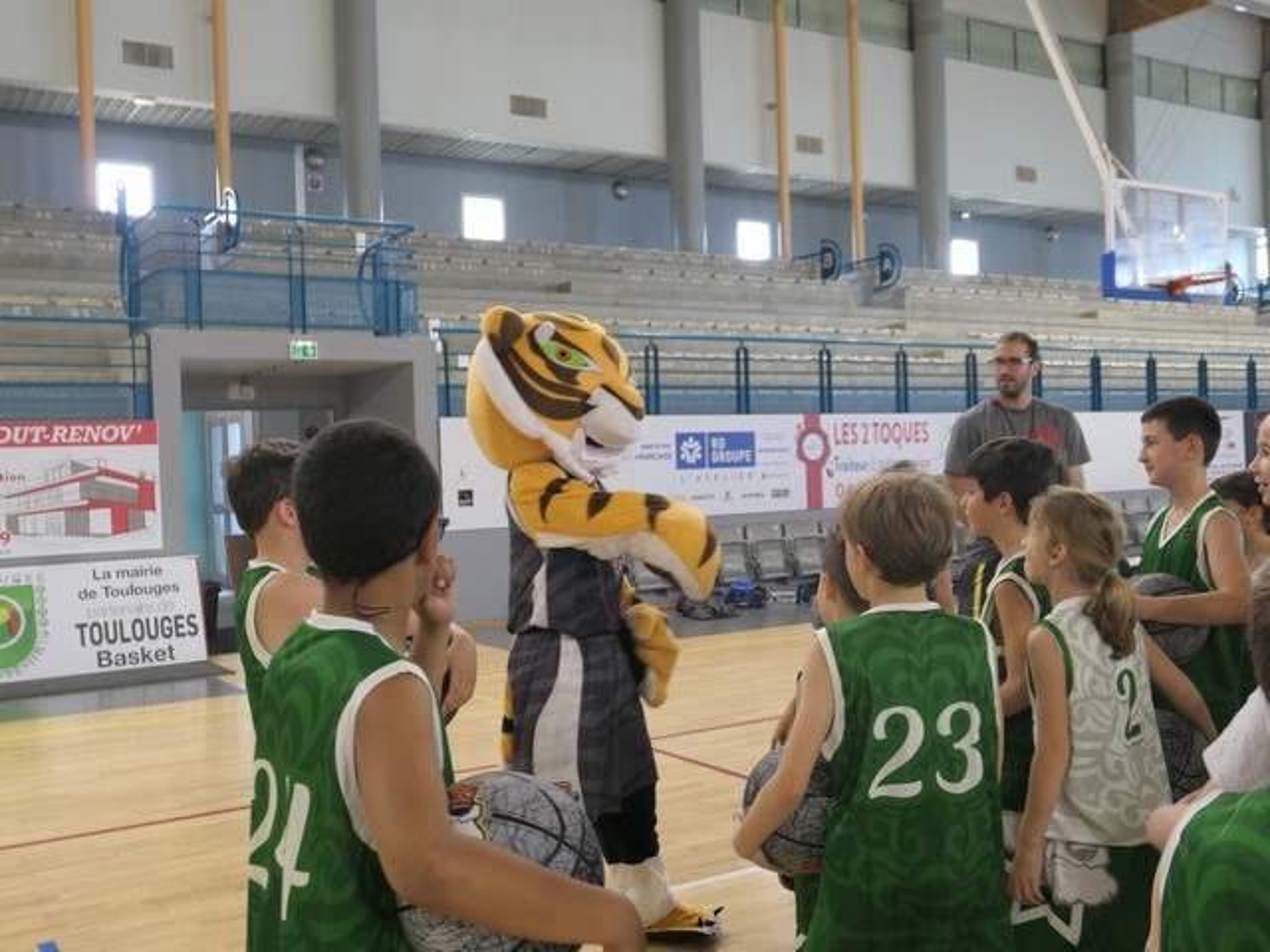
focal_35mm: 35
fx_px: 1284
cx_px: 635
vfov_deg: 40.7
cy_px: 476
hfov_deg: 52.6
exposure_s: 1/80
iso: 500
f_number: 2.8
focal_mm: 11.8
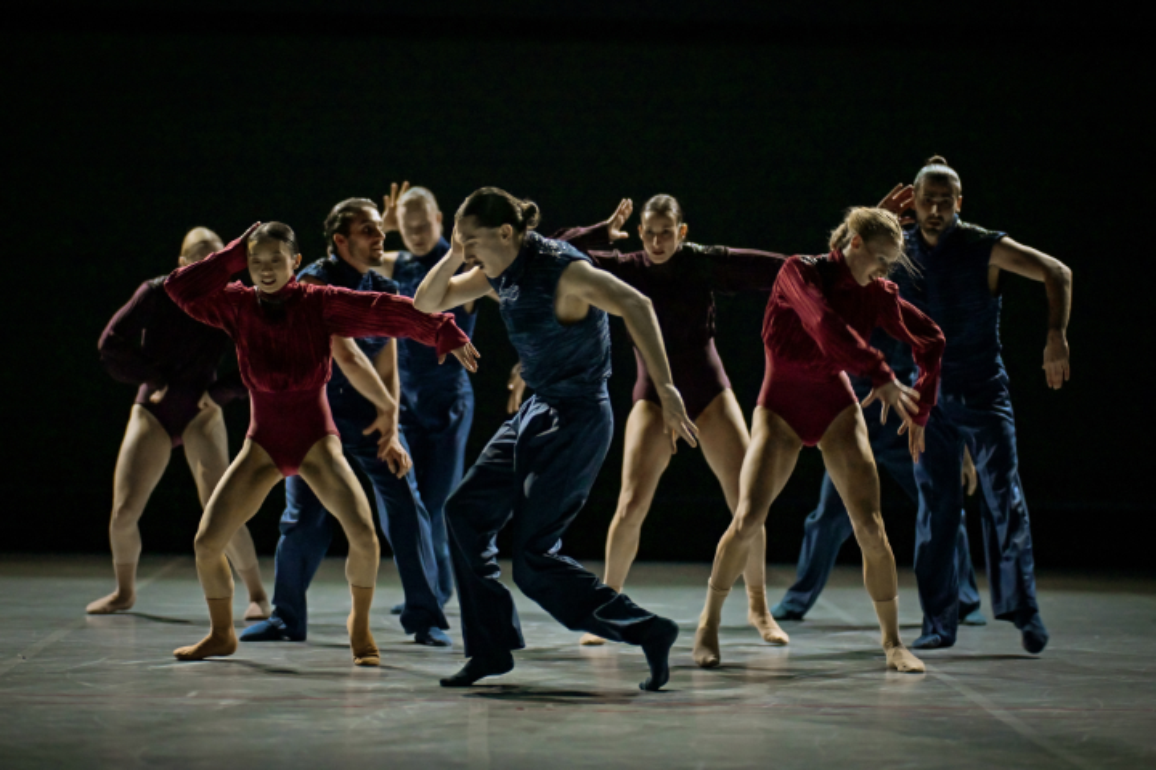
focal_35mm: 85
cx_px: 578
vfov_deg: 16.1
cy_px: 385
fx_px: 2729
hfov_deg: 23.9
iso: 2500
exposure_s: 1/250
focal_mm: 85
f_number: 1.2
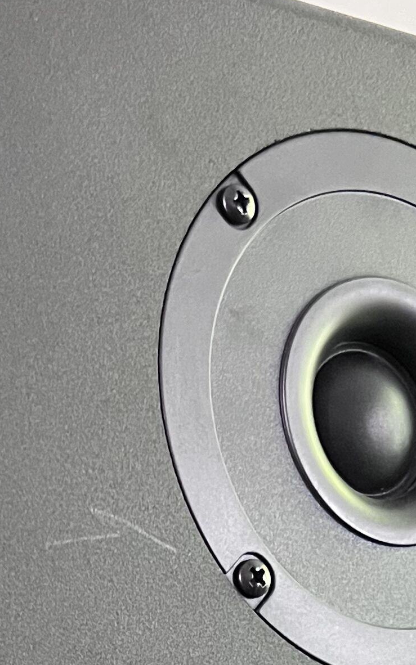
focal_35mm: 94
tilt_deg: -3.2
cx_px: 233
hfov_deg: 13.9
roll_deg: +3.6
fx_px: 1705
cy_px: 1011
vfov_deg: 19.2
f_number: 1.5
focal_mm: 5.7
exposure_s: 1/38
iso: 640
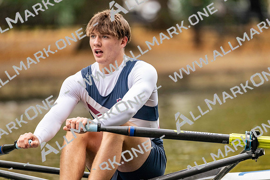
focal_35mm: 400
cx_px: 135
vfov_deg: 3.4
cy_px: 90
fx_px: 3001
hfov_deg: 5.2
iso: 4500
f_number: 4.5
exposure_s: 1/2500
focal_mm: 400
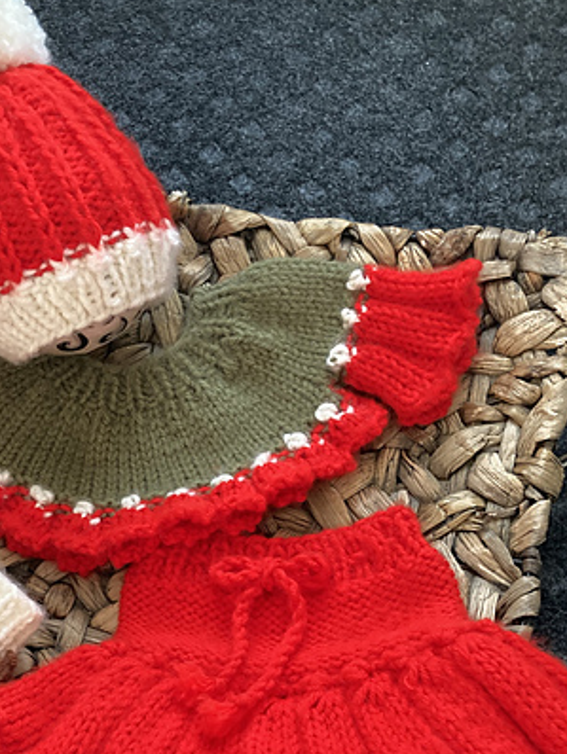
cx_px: 176
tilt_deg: -67.2
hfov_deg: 31.9
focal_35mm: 45
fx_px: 982
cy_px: 532
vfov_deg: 41.2
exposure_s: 1/30
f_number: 1.8
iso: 500
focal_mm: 3.99
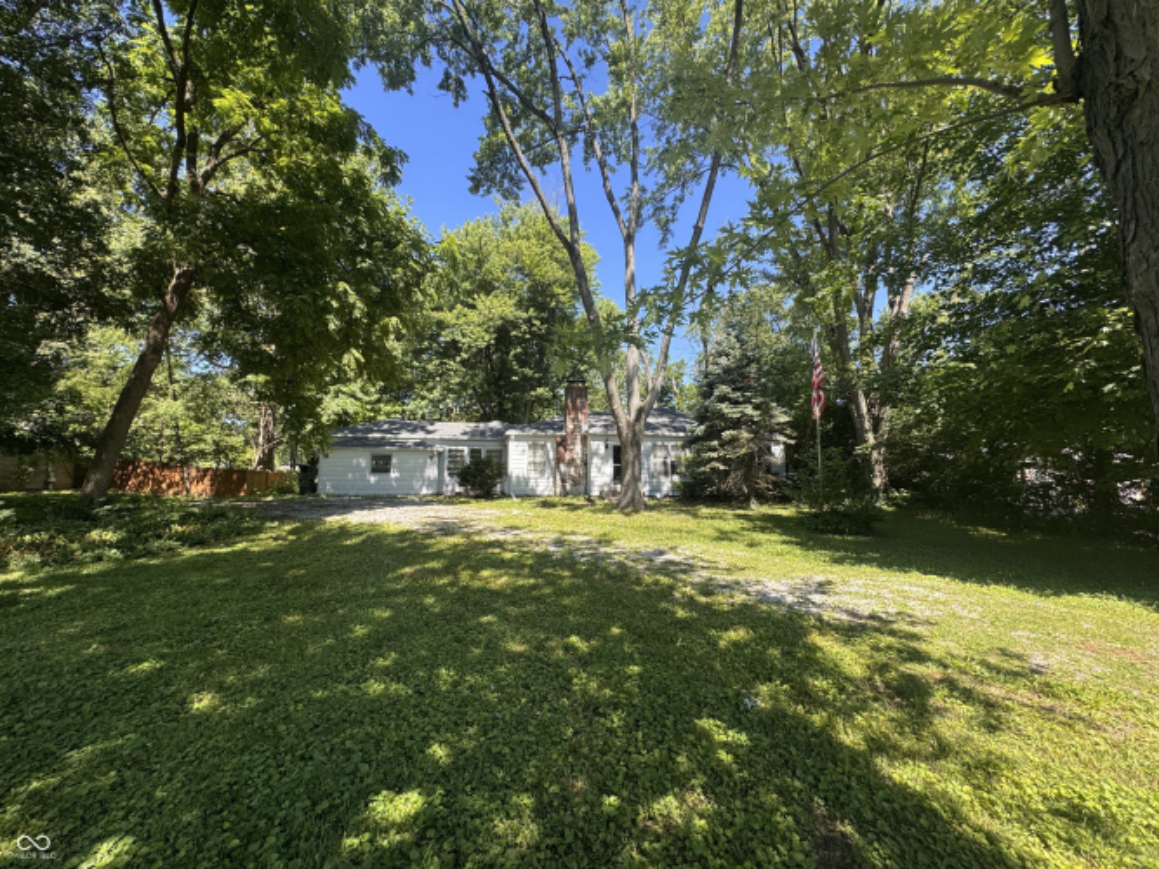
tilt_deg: +4.9
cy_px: 434
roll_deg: -0.5
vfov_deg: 85.7
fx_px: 469
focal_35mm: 14
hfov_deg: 102.1
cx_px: 580
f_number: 2.2
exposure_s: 1/488
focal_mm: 2.22
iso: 40
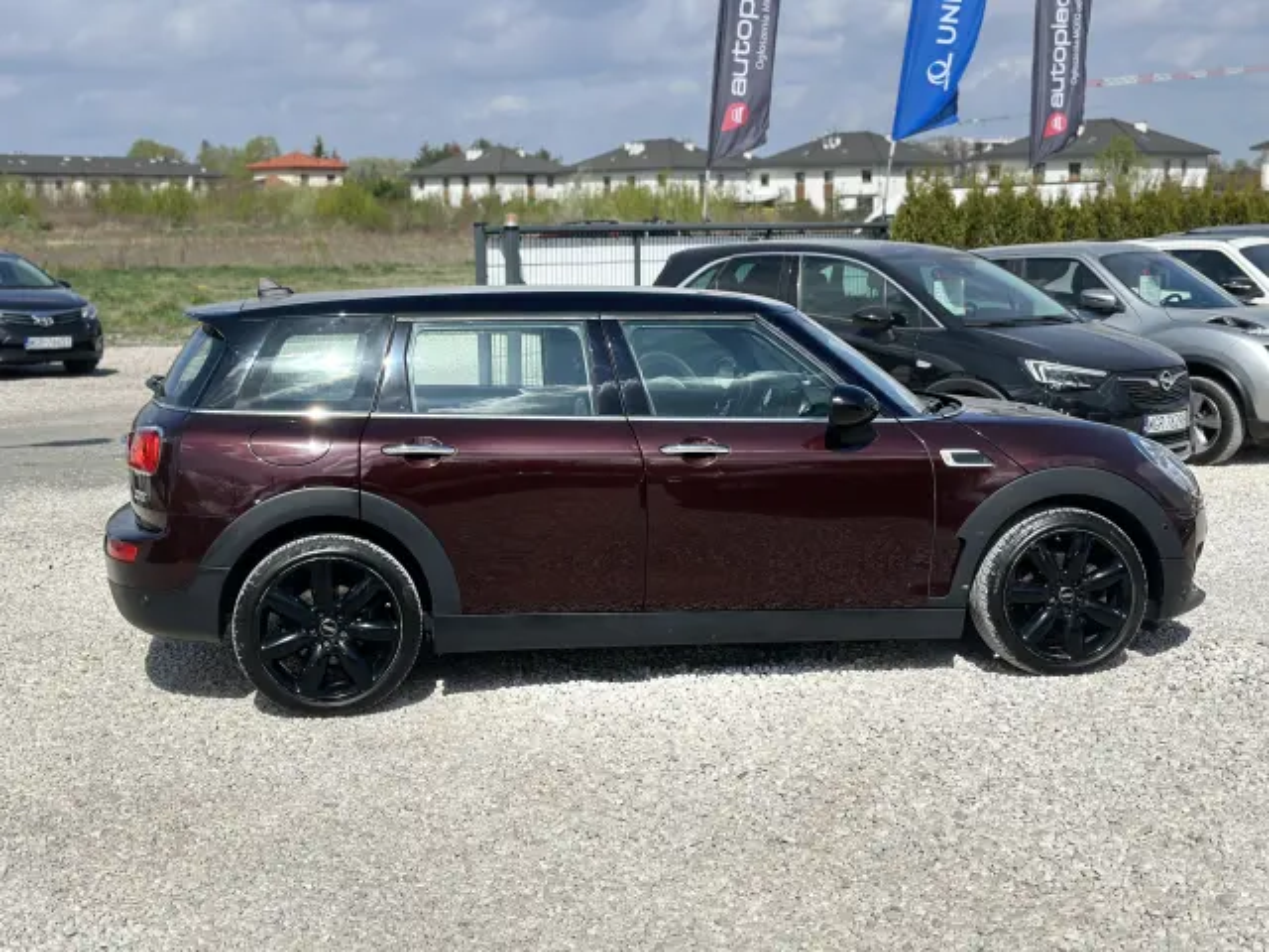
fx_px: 1760
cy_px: 476
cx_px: 634
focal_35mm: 48
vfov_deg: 30.3
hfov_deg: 39.7
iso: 100
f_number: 1.78
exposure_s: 1/8929
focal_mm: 6.86
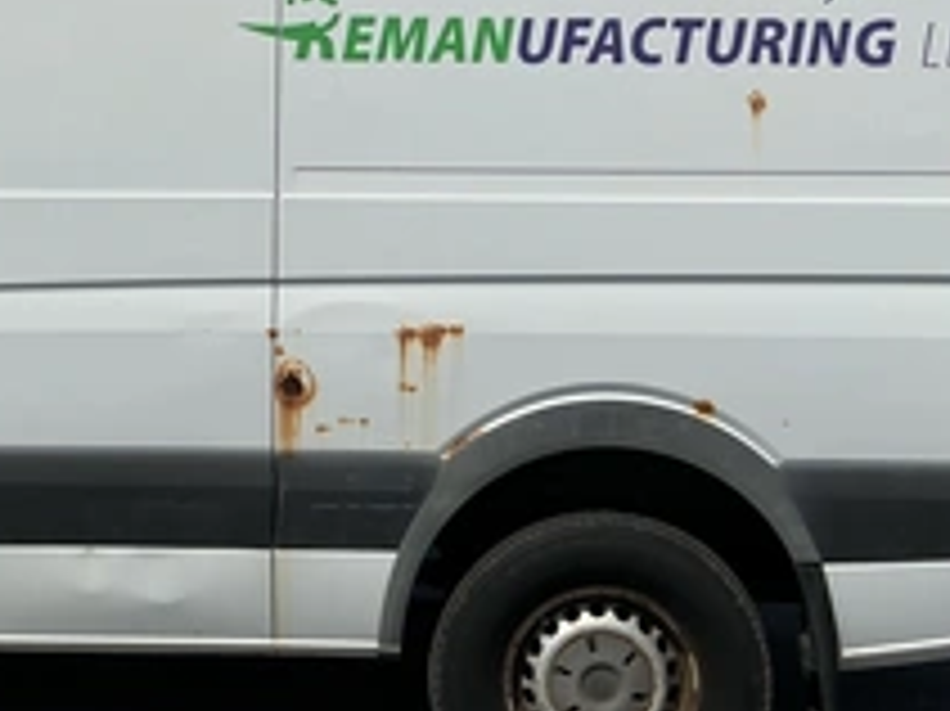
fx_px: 1454
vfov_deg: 27.4
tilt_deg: -3.4
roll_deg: -1.0
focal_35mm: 53
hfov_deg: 36.0
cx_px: 365
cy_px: 284
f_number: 1.8
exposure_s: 1/6536
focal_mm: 3
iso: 25
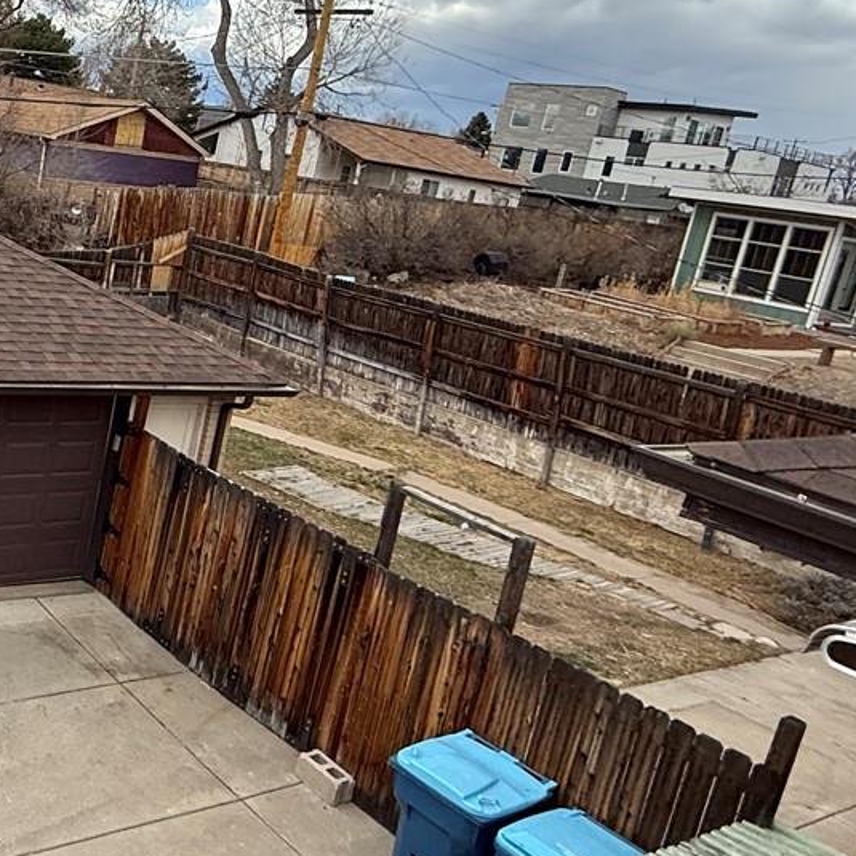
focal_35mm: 37
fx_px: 1035
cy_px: 339
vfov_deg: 44.7
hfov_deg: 39.1
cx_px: -22
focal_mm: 2.22
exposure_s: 1/631
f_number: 2.2
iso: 64
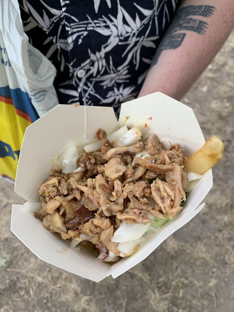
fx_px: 234
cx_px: 117
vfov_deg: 67.3
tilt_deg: -57.0
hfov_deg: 53.1
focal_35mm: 26
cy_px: 156
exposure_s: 1/60
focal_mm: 4.25
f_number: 1.8
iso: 100
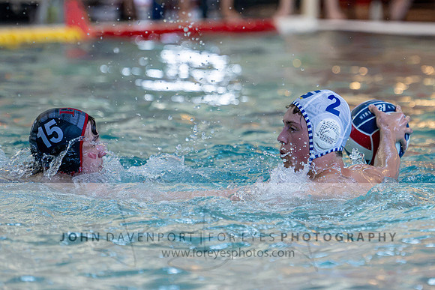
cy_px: 65
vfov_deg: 3.5
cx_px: 291
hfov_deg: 5.3
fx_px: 4686
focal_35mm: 388
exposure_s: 1/1000
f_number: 4
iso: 9000
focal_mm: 250
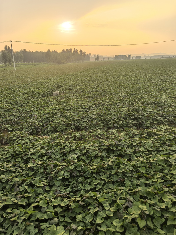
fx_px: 183
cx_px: 88
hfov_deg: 51.3
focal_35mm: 27
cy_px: 118
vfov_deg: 65.3
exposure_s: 1/507
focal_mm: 5.75
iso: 160
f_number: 2
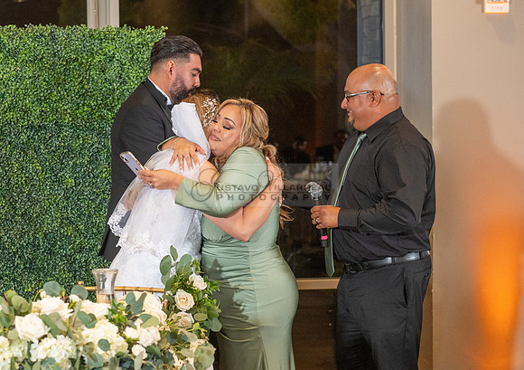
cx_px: 124
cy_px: 212
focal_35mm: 93
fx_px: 1377
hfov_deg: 21.3
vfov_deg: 15.3
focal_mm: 62
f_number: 3.5
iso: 800
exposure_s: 1/160
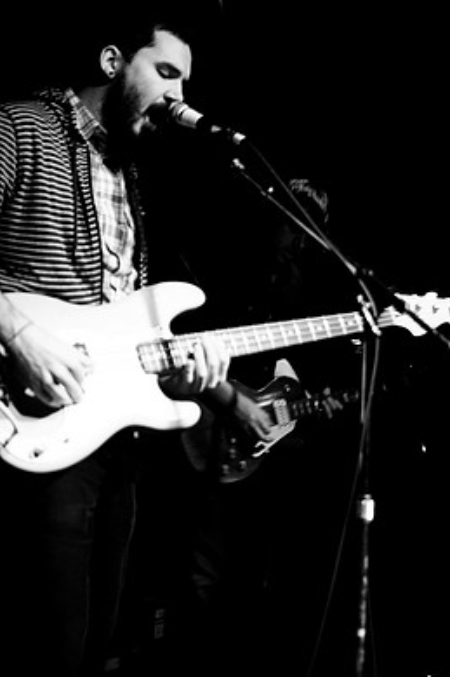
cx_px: 256
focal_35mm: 52
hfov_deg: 25.9
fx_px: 976
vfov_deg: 38.2
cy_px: 320
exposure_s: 1/50
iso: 1000
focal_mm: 30
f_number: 1.8
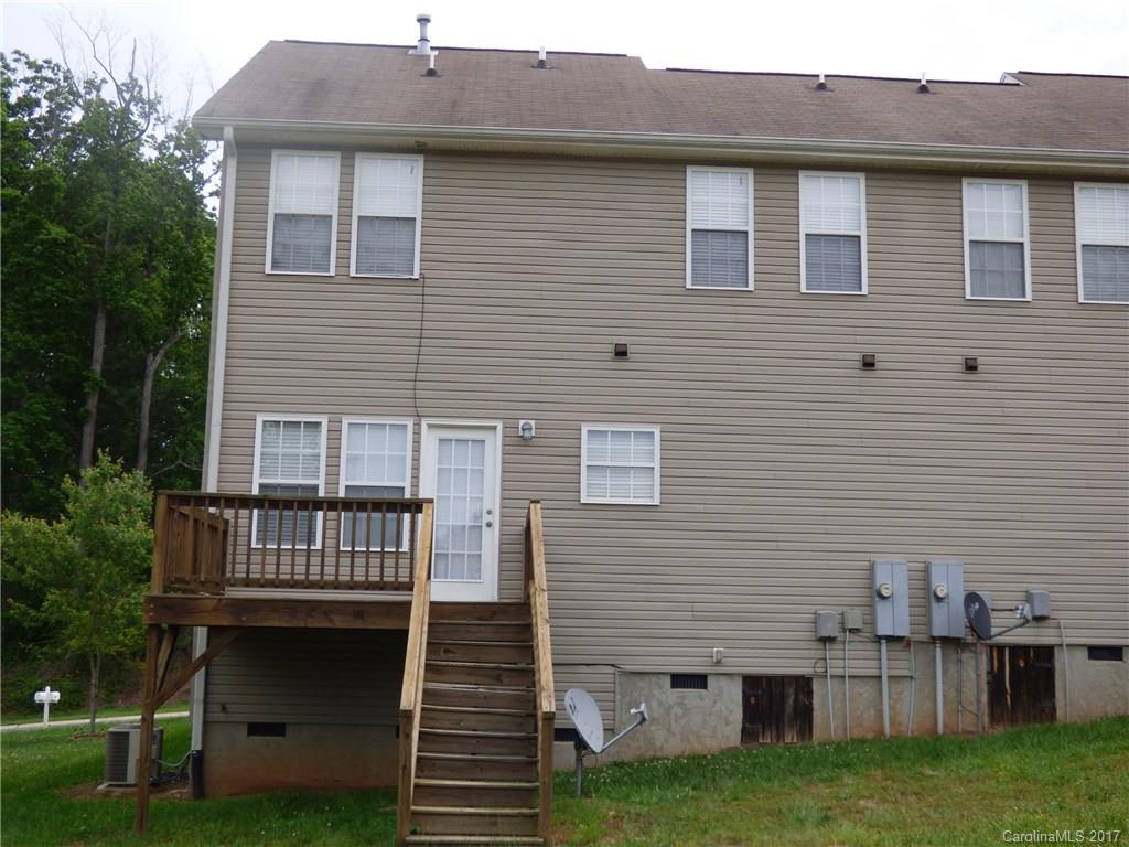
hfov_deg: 43.9
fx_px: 1402
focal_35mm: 43
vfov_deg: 33.6
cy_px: 424
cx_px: 564
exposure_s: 1/800
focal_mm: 7.37
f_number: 3.6
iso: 100
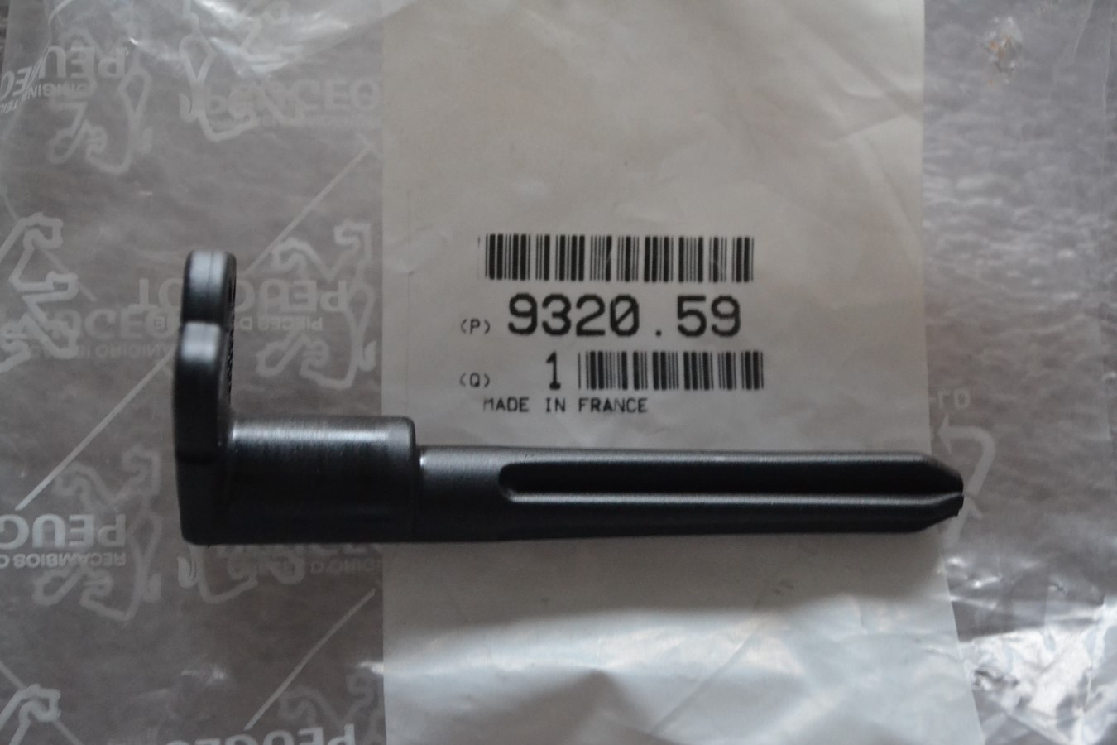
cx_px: 558
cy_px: 372
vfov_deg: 21.6
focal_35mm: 63
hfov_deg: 31.9
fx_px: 1955
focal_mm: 42
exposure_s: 1/30
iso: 3200
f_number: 5.3
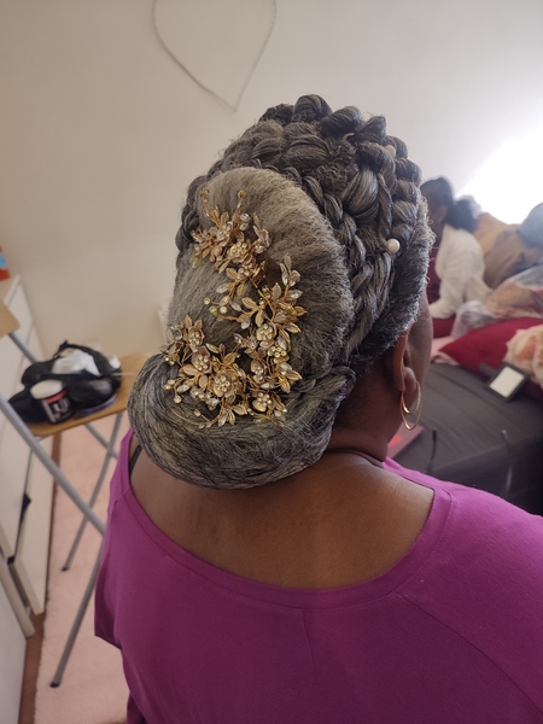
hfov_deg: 56.8
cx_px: 272
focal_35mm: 24
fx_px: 502
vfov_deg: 71.6
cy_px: 362
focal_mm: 5.89
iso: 228
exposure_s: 1/25
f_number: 1.89
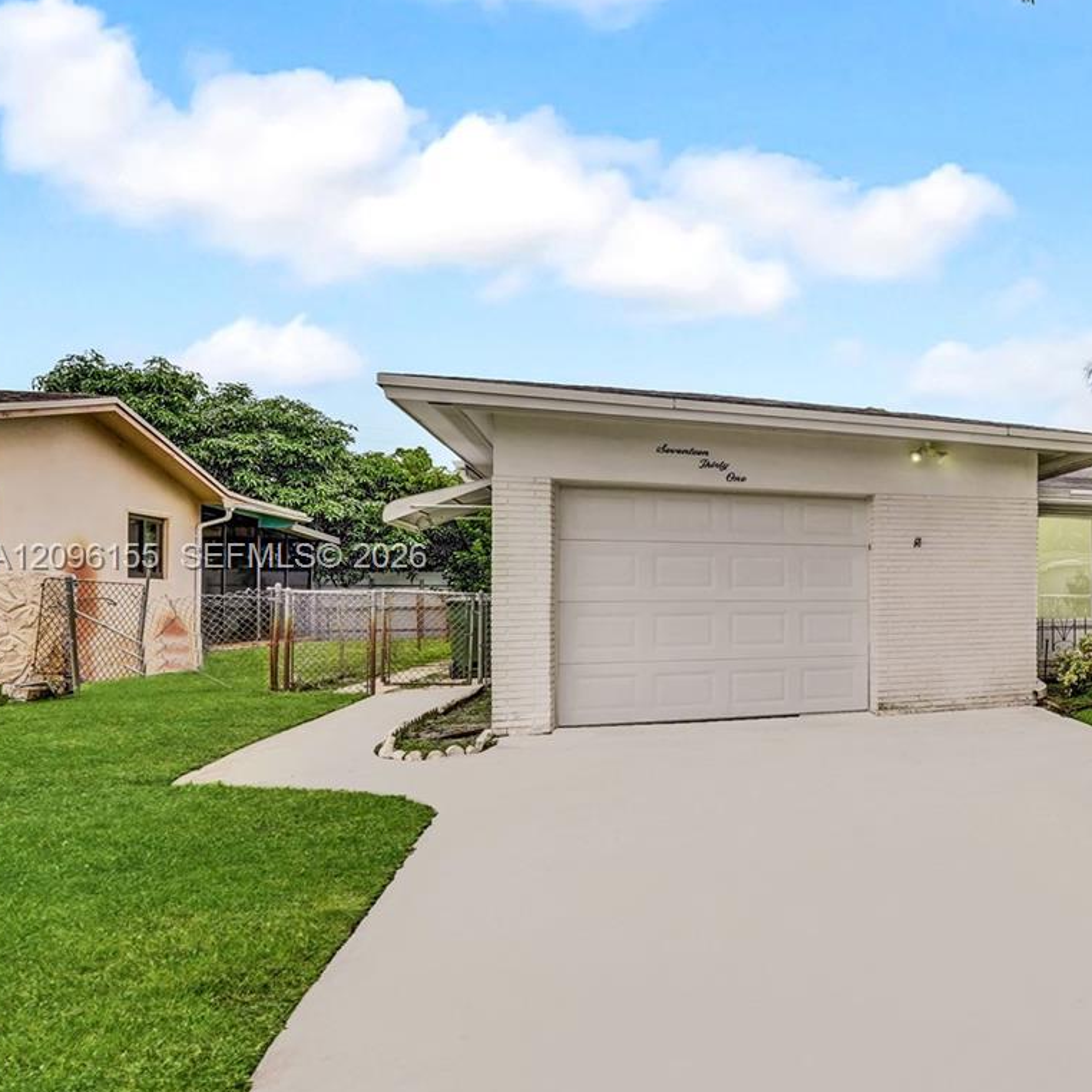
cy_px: 559
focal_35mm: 25
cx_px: 1128
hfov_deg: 49.4
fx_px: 892
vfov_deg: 62.9
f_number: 10
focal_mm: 14
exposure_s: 1/500
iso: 1250
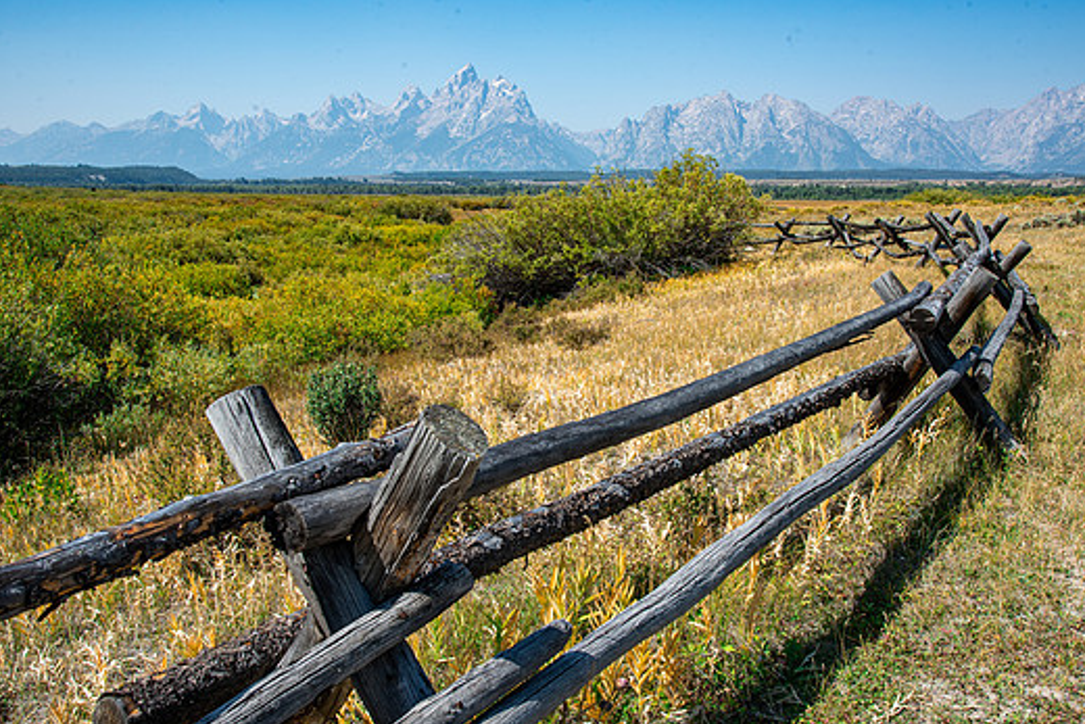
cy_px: 366
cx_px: 559
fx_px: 1085
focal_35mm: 36
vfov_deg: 36.9
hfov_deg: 53.1
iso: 100
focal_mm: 31
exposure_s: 1/125
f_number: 13
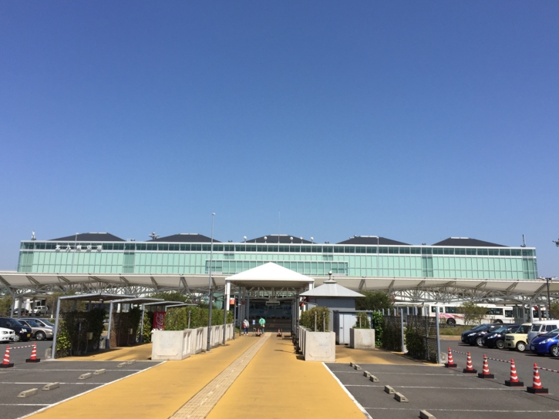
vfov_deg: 44.2
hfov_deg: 56.8
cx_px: 288
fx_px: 517
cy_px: 200
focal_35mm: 32
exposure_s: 1/2825
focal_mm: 4.15
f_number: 2.2
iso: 32
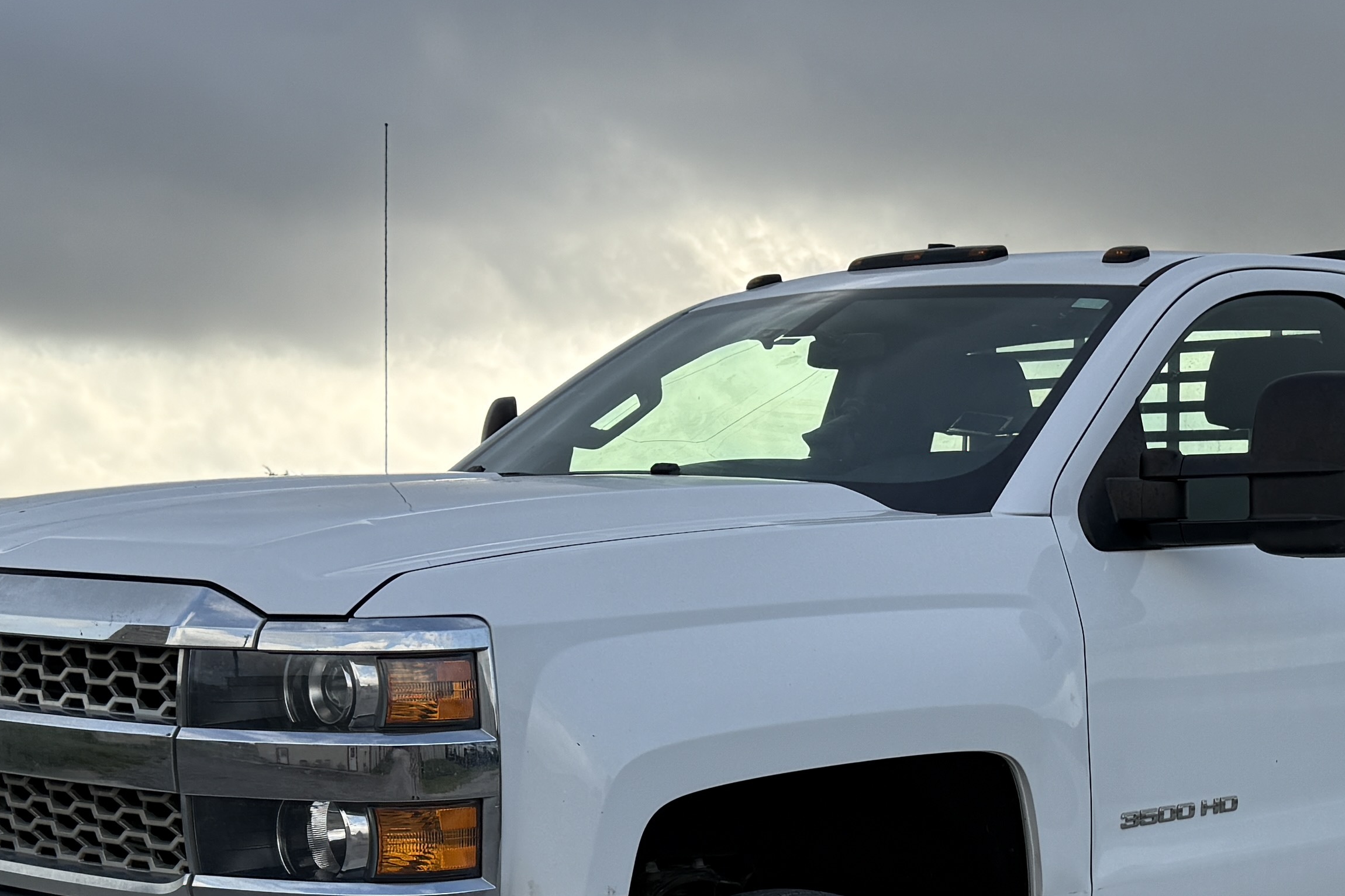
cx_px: 964
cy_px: 797
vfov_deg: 21.4
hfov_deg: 31.9
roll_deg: -0.1
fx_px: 2316
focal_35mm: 62
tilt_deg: -5.8
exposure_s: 1/3279
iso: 100
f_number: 1.78
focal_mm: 6.76
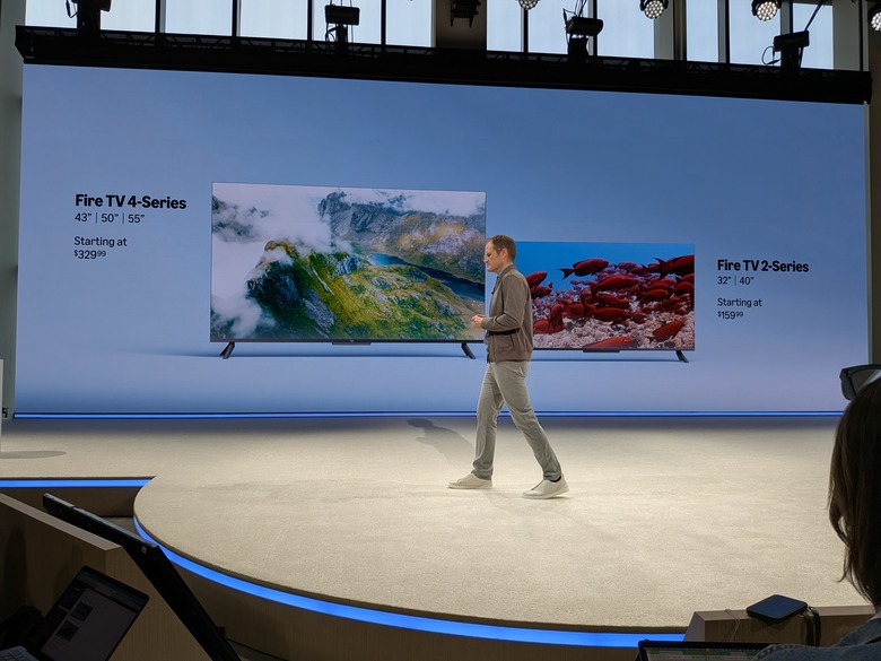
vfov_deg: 56.8
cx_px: 440
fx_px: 611
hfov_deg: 71.6
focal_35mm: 24
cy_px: 330
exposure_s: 1/399
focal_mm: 4.53
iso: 41
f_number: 1.7
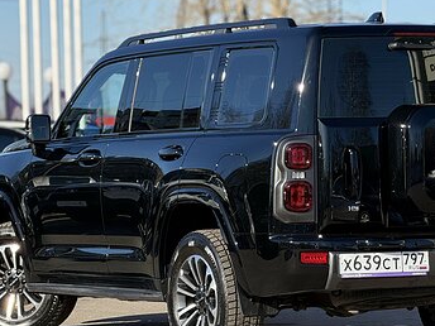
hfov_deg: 10.4
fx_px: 2400
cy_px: 184
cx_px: 263
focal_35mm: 191
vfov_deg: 7.8
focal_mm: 15.66
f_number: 2.8
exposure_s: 1/830
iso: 50
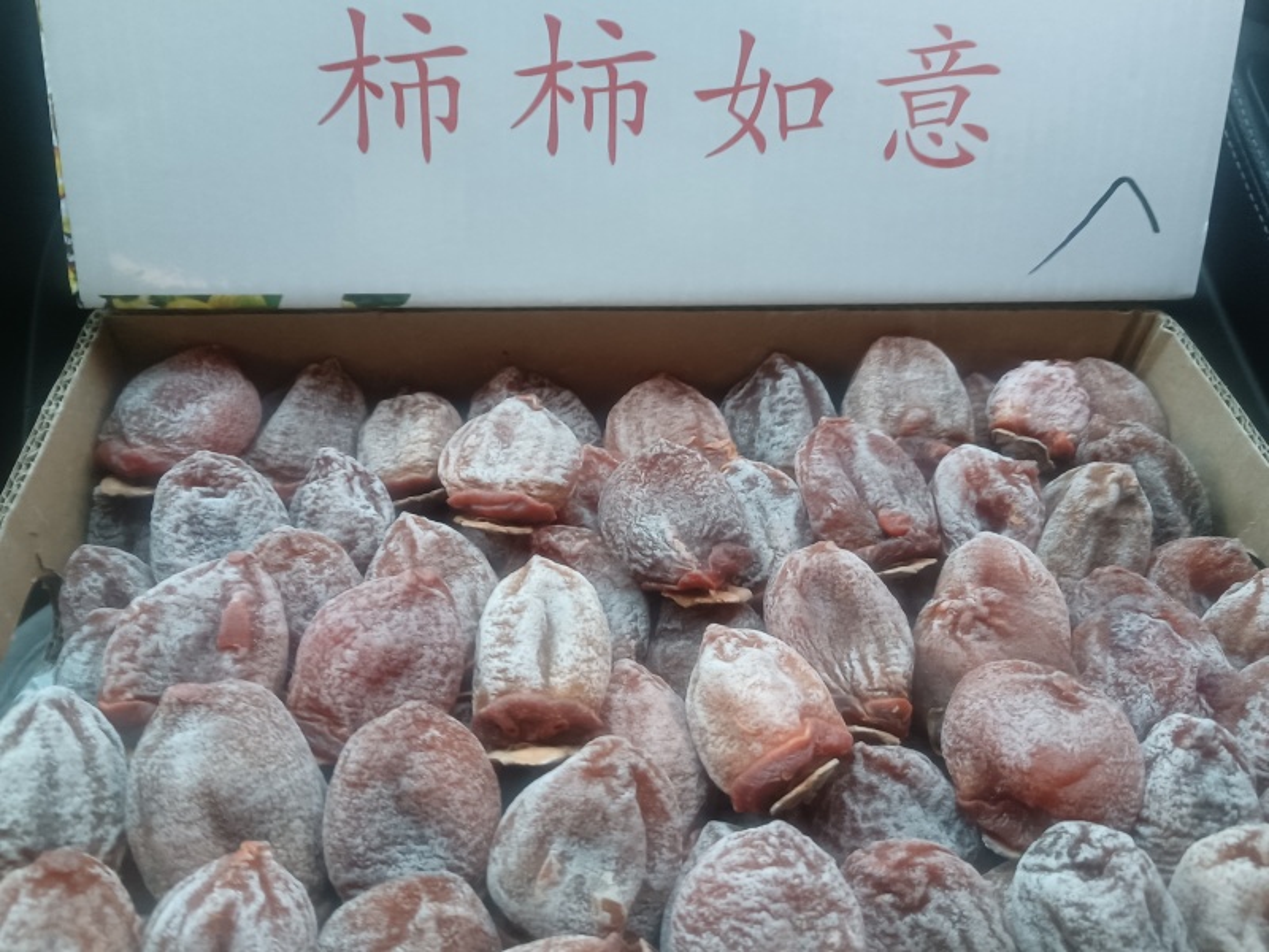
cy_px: 476
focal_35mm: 27
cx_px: 634
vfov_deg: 51.4
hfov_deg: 65.3
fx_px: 990
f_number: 1.9
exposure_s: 1/20
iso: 2671
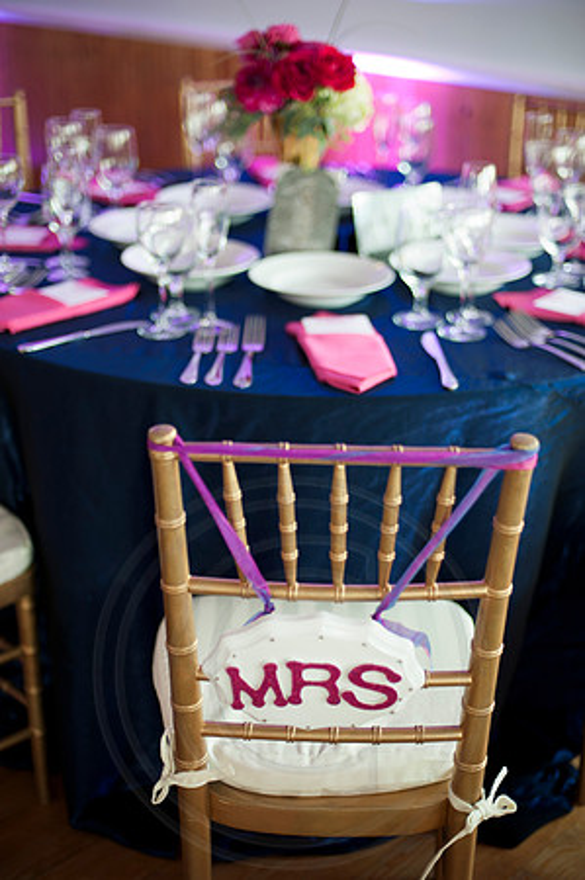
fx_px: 1221
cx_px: 292
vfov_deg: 39.6
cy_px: 440
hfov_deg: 26.9
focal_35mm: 50
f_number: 1.6
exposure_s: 1/50
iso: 200
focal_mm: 50
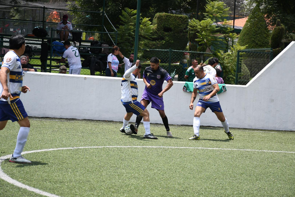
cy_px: 98
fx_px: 811
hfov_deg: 20.6
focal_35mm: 99
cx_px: 148
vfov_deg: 13.8
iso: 500
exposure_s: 1/1600
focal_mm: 66
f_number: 5.6
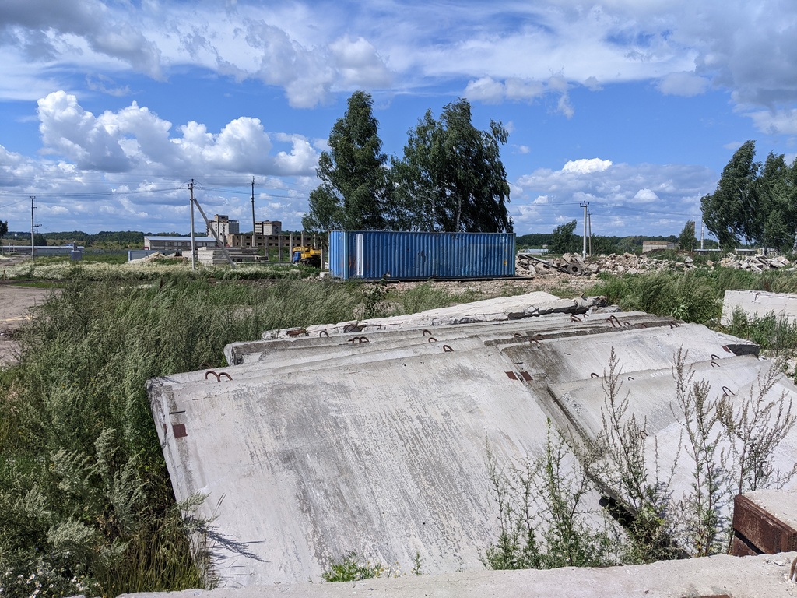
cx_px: 398
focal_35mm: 27
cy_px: 299
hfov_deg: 65.3
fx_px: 622
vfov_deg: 51.4
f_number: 1.8
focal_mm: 4.44
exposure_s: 1/4695
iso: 54
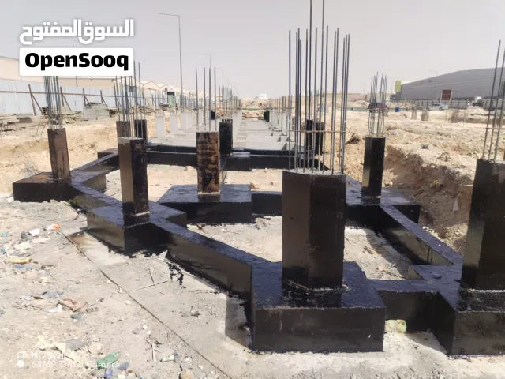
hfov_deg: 61.7
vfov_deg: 48.2
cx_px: 252
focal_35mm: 29
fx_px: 423
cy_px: 190
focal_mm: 4.75
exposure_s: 1/1827
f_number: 1.8
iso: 100
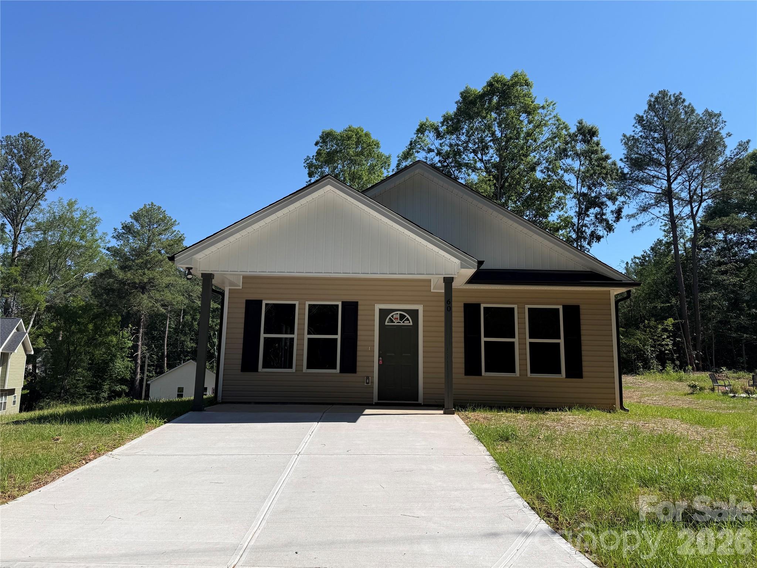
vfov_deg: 56.8
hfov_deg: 71.6
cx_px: 378
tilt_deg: +10.9
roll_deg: -0.4
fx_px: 525
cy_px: 284
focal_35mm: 24
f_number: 1.78
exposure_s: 1/4673
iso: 80
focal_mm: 6.76
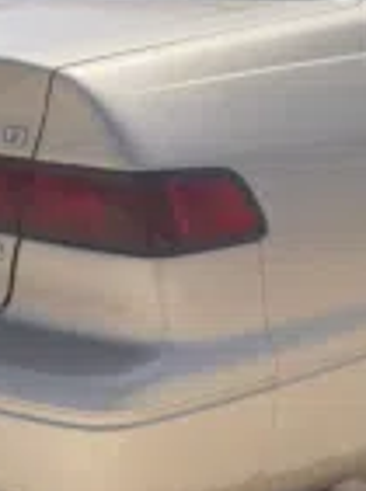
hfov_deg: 19.8
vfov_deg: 26.2
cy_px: 150
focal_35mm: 74
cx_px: 153
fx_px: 1048
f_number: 1.6
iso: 32
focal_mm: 4.2
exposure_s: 1/5051
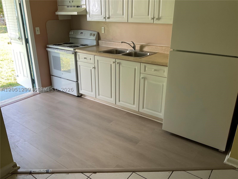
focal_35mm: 29
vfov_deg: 48.2
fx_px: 199
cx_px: 119
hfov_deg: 61.7
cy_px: 90
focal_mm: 3
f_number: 1.8
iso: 64
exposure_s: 1/120
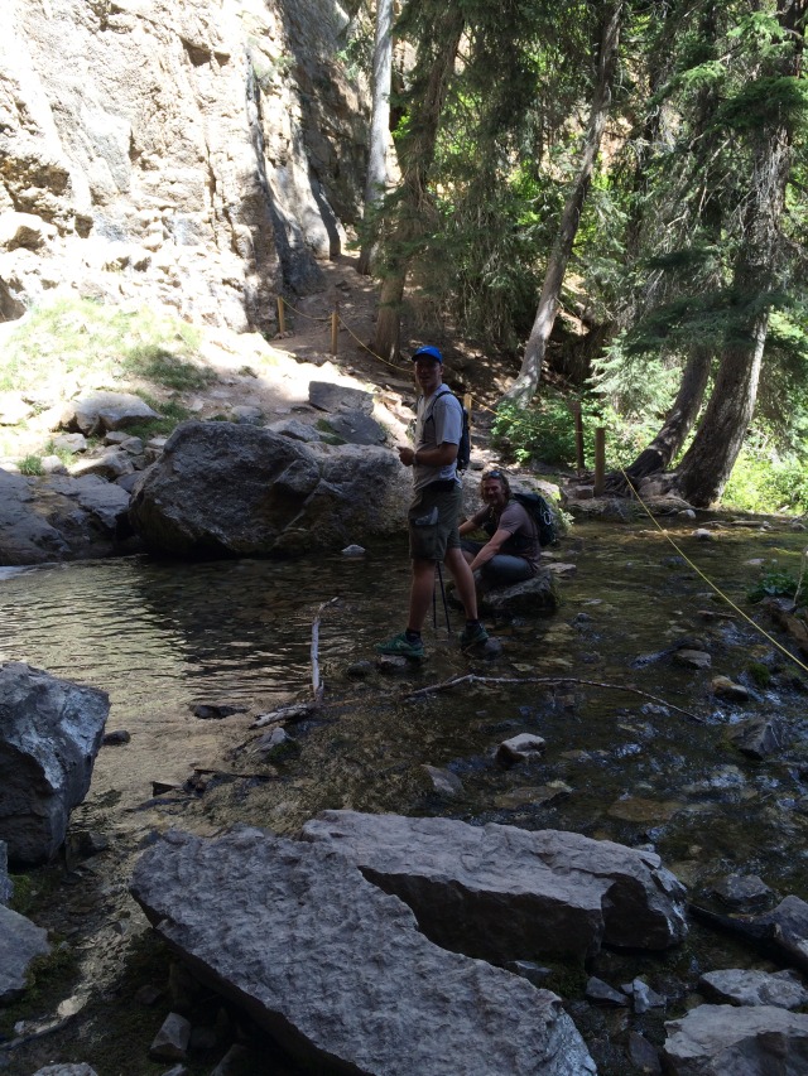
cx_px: 404
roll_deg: +3.5
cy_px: 538
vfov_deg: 61.7
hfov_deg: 48.2
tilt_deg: -8.8
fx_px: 902
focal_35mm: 29
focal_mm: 4.15
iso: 32
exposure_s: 1/331
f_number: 2.2
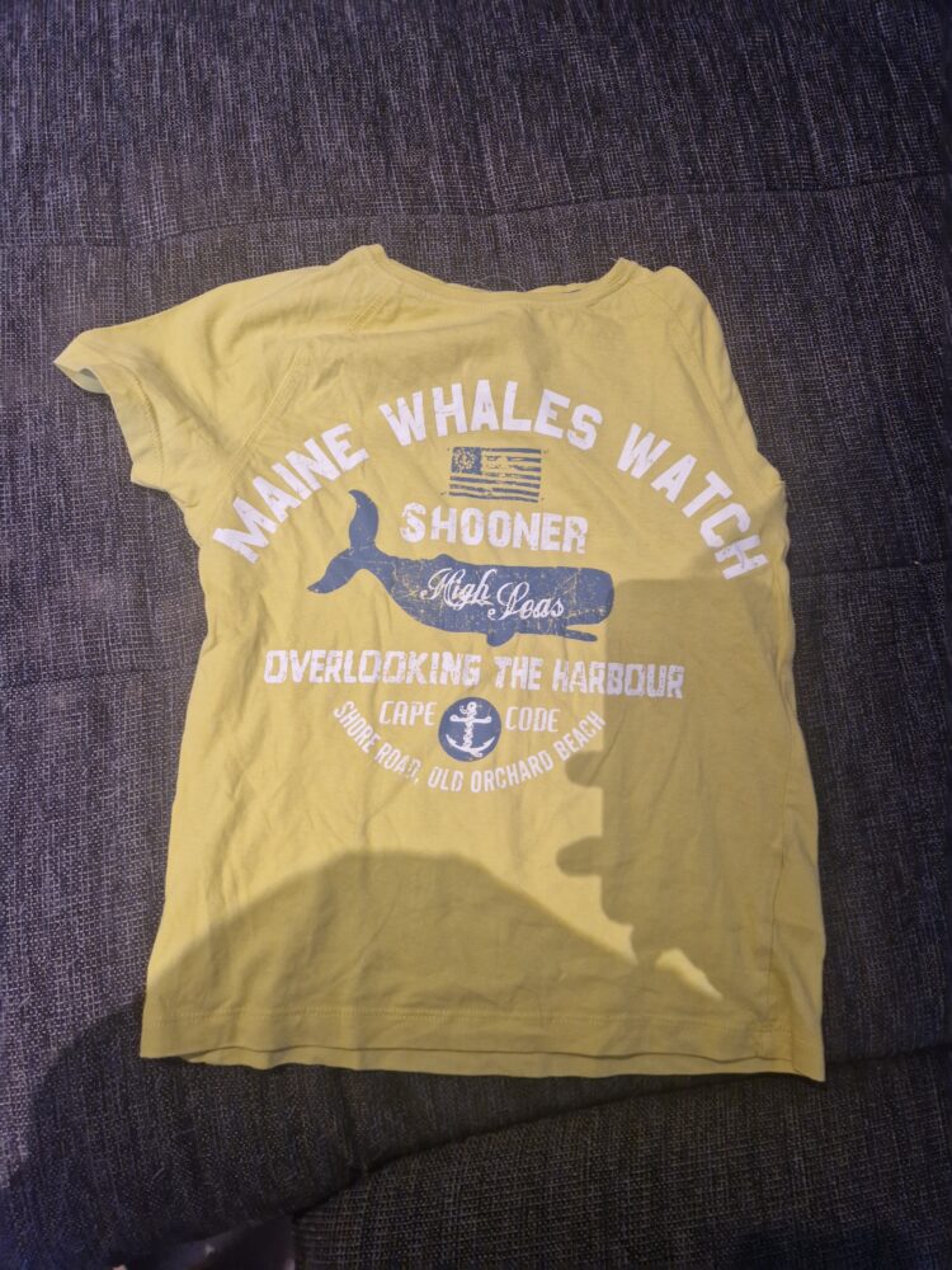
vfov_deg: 73.9
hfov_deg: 58.9
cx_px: 476
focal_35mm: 23
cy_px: 635
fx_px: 843
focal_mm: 5.4
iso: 64
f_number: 1.8
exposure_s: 1/100
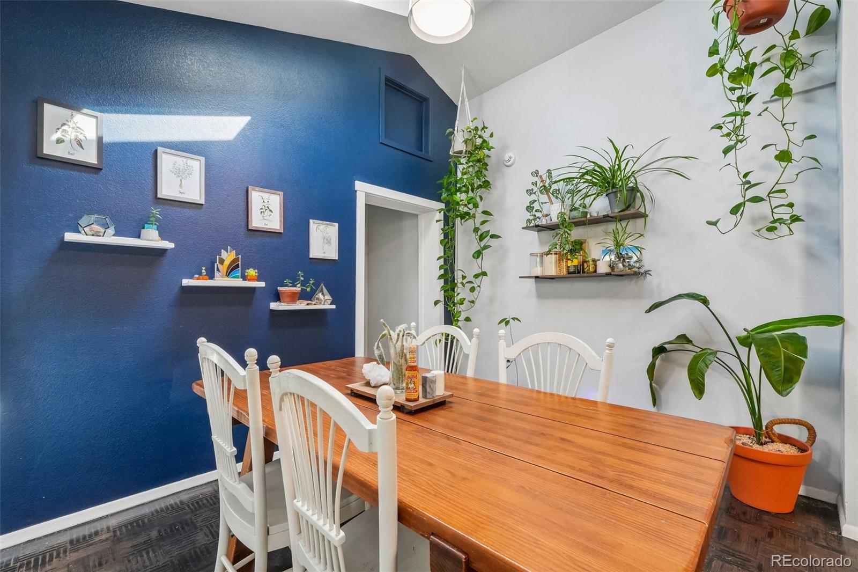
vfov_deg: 77.3
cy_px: 286
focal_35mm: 15
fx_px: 357
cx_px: 429
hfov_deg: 100.4
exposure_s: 1/30
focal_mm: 10
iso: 800
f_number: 8
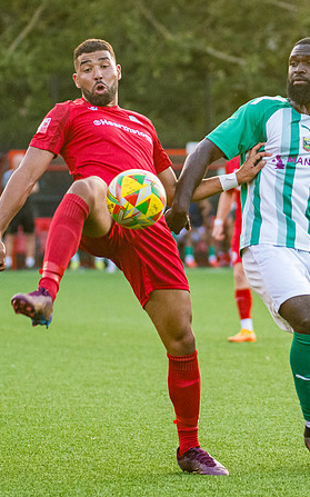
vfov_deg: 6.4
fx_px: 4452
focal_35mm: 329
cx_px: 286
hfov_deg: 4.0
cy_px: 242
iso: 1250
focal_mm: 120
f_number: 2.8
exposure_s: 1/1000
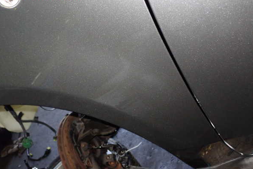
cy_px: 87
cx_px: 127
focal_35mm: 38
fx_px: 267
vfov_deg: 35.1
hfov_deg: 50.7
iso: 800
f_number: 7.1
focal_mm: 6.37
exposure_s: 1/40
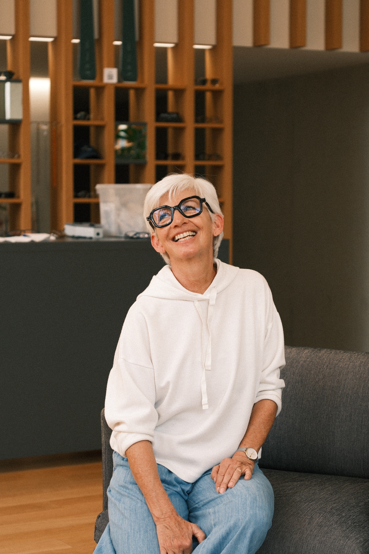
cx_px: 184
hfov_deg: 16.5
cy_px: 277
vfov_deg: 24.5
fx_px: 1276
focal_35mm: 83
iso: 250
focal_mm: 55
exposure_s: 1/160
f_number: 3.5
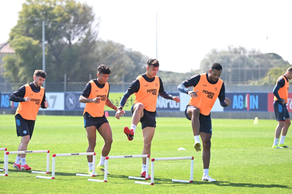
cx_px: 146
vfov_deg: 6.9
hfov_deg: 10.3
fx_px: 1622
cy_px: 97
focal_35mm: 200
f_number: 4.5
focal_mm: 200
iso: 500
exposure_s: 1/1250
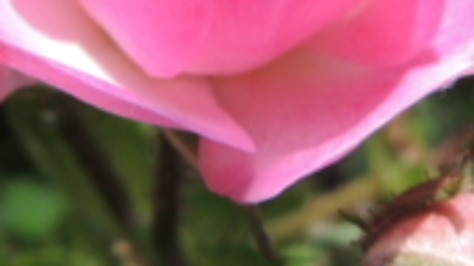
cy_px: -111
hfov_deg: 17.6
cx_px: 202
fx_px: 1533
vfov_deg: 9.7
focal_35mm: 122
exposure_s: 1/800
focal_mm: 4.3
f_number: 3
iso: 100
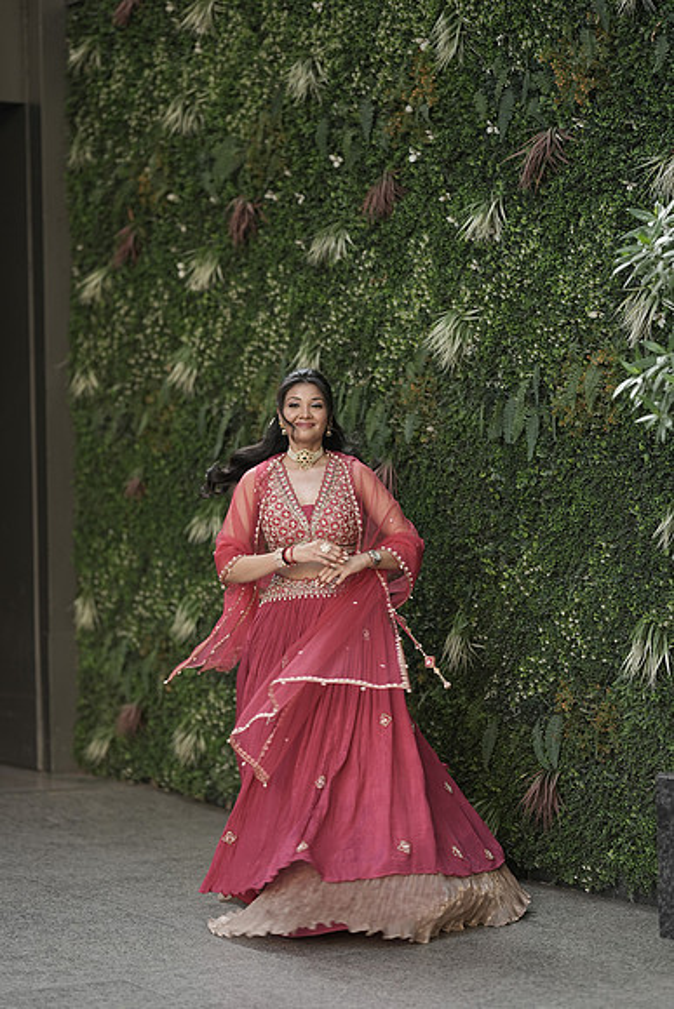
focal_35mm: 85
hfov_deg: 16.1
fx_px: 2385
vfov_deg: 23.9
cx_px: 337
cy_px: 504
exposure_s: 1/320
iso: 400
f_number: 1.8
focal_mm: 85
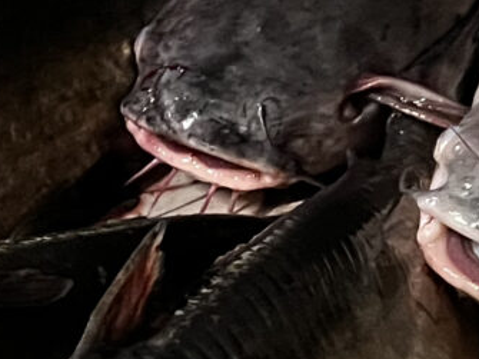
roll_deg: +7.2
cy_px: 398
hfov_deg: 11.9
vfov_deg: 9.2
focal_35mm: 159
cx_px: -214
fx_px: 2199
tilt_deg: -35.8
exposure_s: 1/40
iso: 500
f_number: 1.5
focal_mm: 5.7
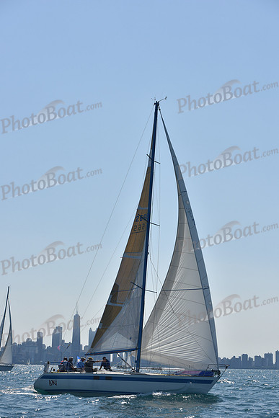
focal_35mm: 70
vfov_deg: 28.8
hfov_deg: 19.5
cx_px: 140
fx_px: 813
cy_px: 209
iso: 250
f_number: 9
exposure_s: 1/1600
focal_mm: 70
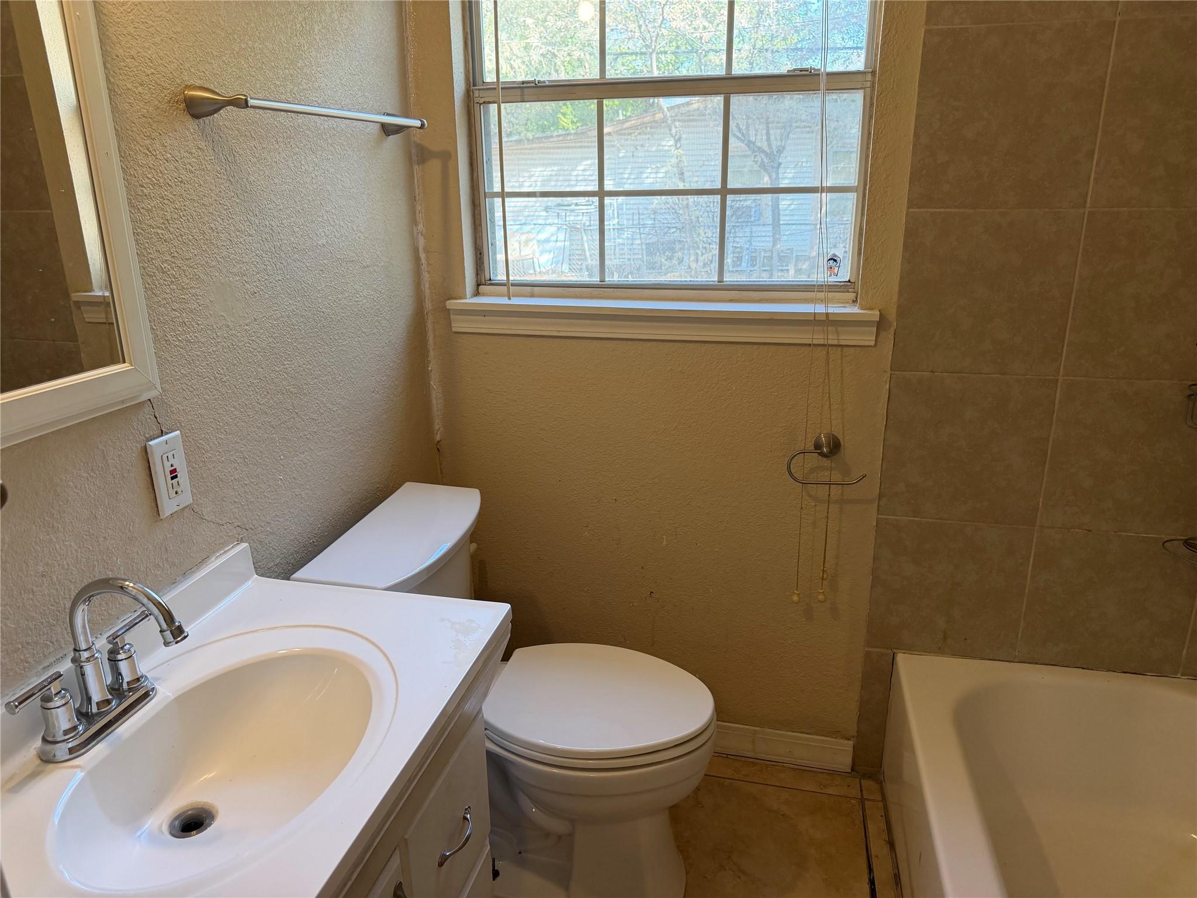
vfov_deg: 56.8
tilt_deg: -18.7
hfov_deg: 71.6
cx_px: 598
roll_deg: +1.7
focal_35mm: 24
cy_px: 449
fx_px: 830
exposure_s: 1/178
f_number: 1.78
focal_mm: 6.76
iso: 200
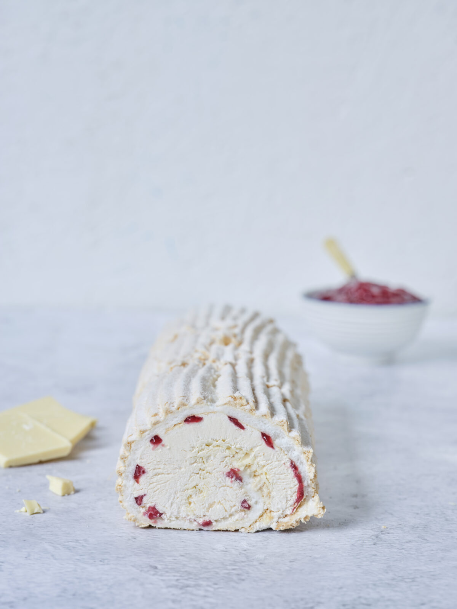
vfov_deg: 20.7
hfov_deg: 15.6
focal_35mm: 95
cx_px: 228
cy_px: 304
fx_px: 1672
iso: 100
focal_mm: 120
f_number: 8
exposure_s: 1/20
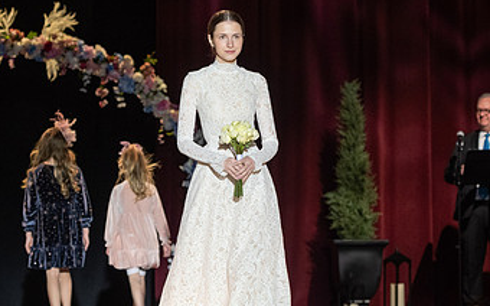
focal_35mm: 219
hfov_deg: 9.6
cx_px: 226
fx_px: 2923
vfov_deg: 6.0
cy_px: 122
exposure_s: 1/1000
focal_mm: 102
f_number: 2.8
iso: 1000
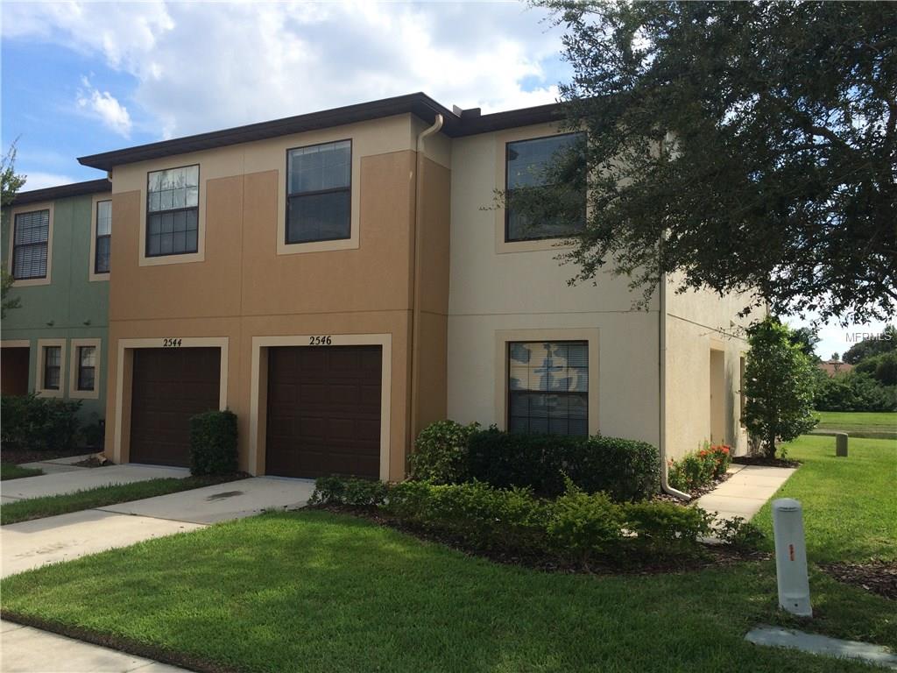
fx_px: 751
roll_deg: +0.2
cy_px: 336
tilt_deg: +1.5
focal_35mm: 29
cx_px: 448
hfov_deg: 61.7
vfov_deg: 48.2
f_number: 2.2
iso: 32
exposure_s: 1/1368
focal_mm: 4.15
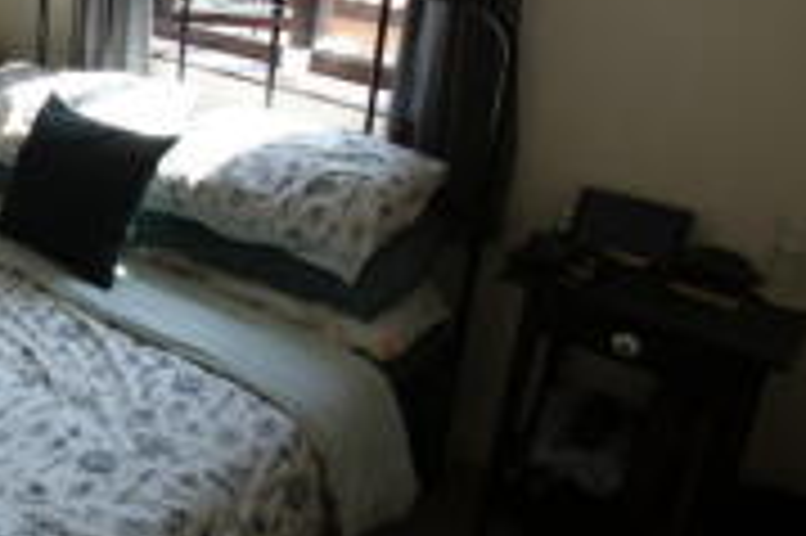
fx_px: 895
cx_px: -99
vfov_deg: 33.3
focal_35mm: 40
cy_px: 245
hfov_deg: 39.0
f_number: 5.6
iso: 100
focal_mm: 10
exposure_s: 1/50
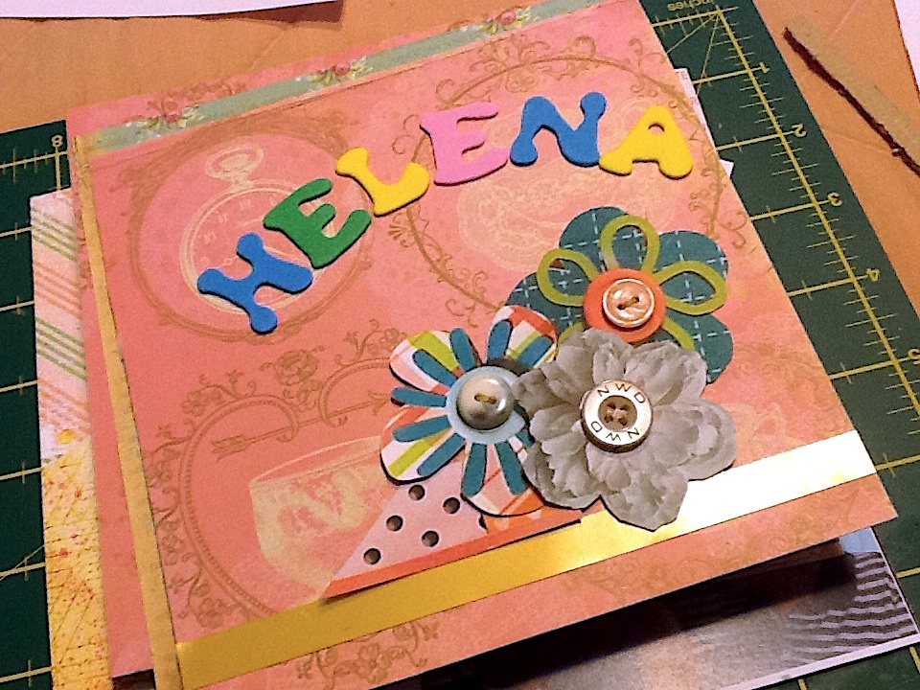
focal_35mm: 44
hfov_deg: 42.9
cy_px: 345
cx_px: 460
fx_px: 1169
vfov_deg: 32.9
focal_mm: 2.03
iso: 125
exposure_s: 1/30
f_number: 2.4
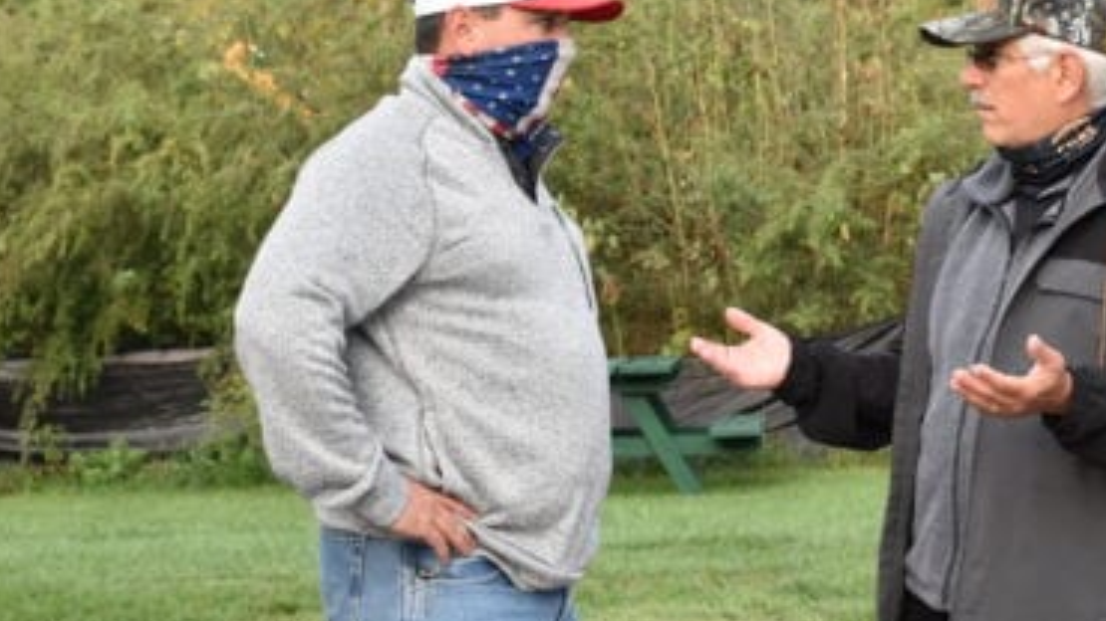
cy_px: 196
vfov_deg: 10.2
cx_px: 726
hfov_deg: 18.0
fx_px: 3489
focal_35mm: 119
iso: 400
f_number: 7.1
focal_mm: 50
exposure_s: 1/200
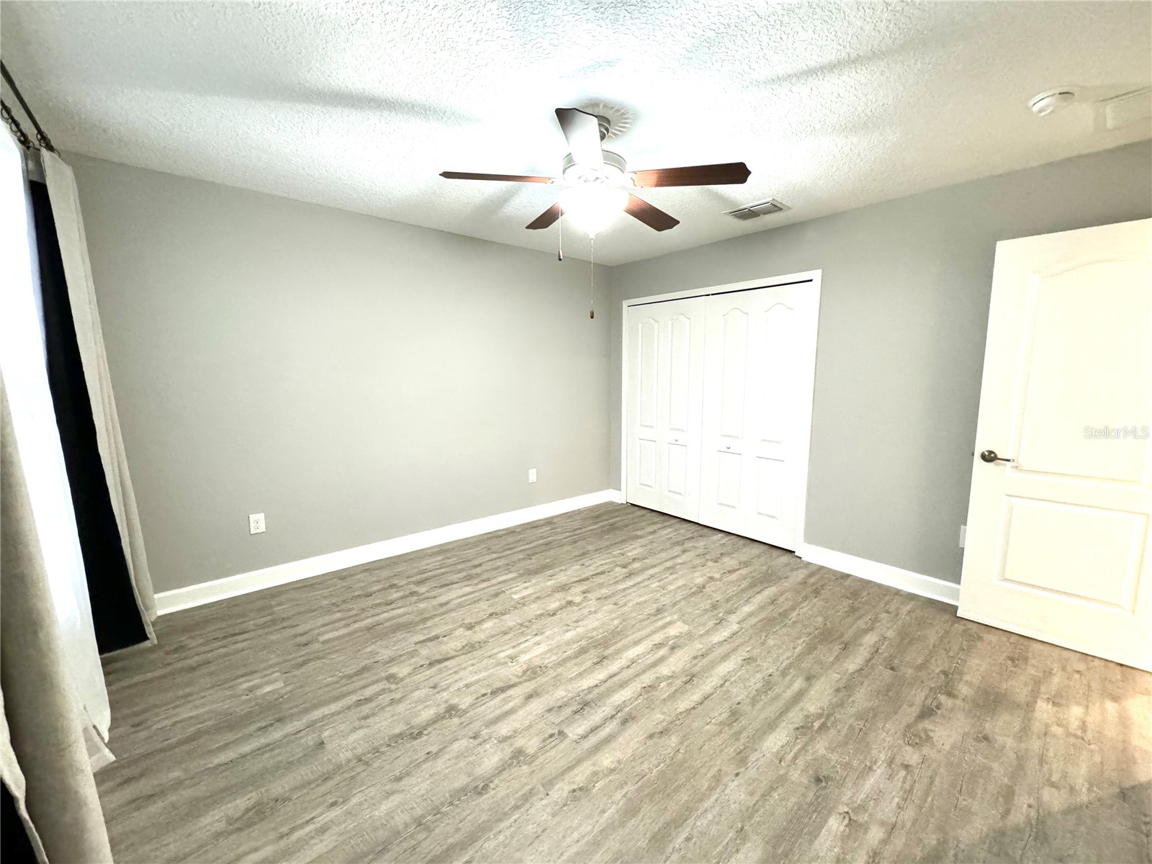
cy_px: 432
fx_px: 466
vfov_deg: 85.7
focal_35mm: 14
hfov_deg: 102.1
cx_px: 576
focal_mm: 2.22
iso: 800
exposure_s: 1/60
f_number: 2.2
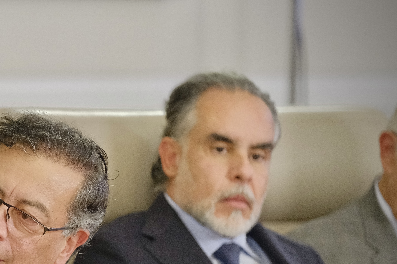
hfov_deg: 5.1
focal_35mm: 404
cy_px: 234
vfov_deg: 3.4
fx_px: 4455
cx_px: -1
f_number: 2.8
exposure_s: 1/160
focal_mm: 129.2
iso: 2500
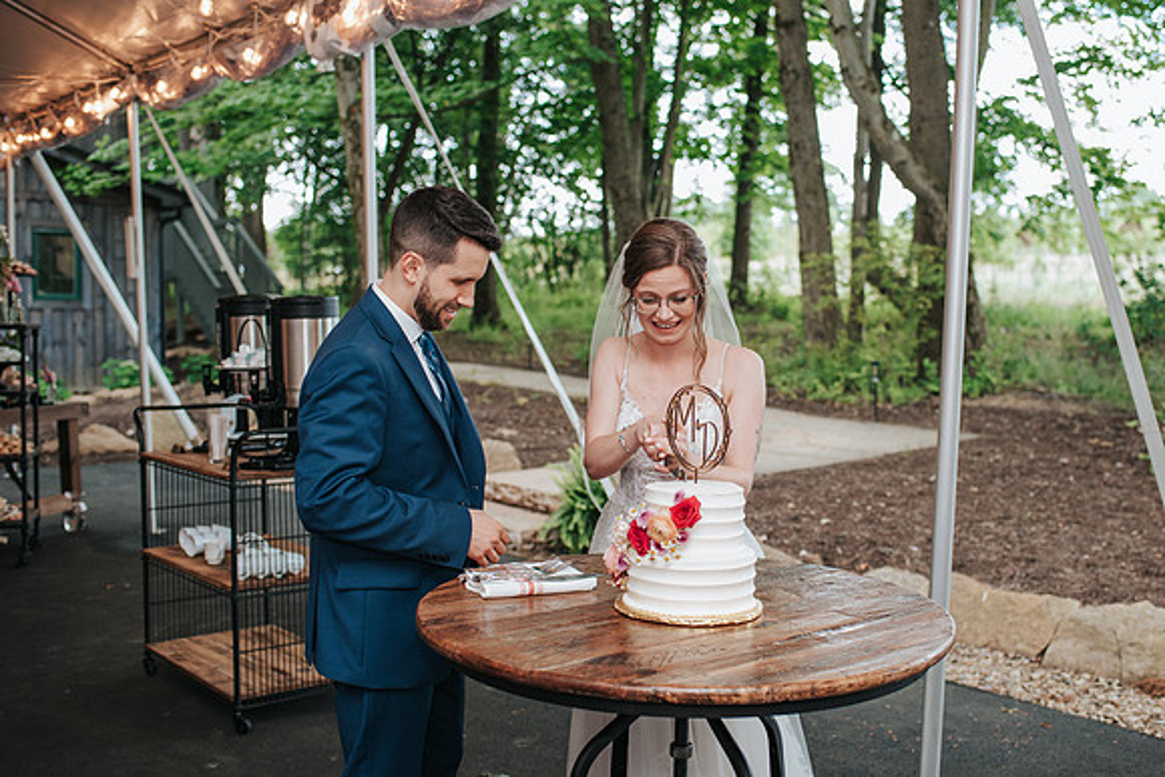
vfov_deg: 32.4
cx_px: 682
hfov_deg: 46.9
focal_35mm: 41
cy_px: 388
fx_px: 1338
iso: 560
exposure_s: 1/200
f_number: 2.8
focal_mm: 35
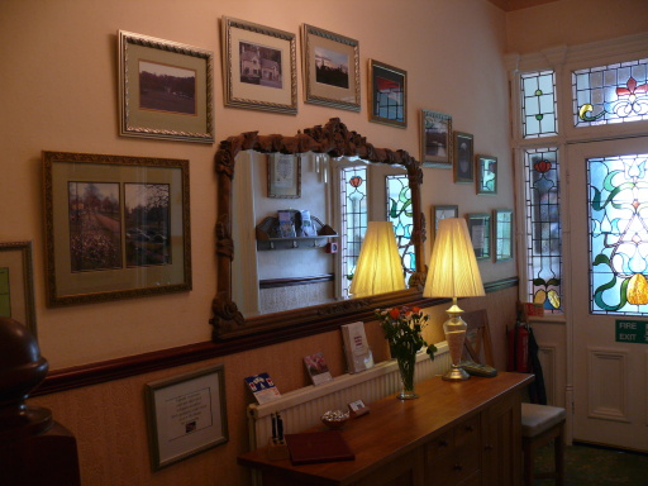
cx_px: 324
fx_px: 655
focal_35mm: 35
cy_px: 243
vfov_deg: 40.7
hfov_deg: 52.6
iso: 160
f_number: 2.8
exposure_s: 1/30
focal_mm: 7.4
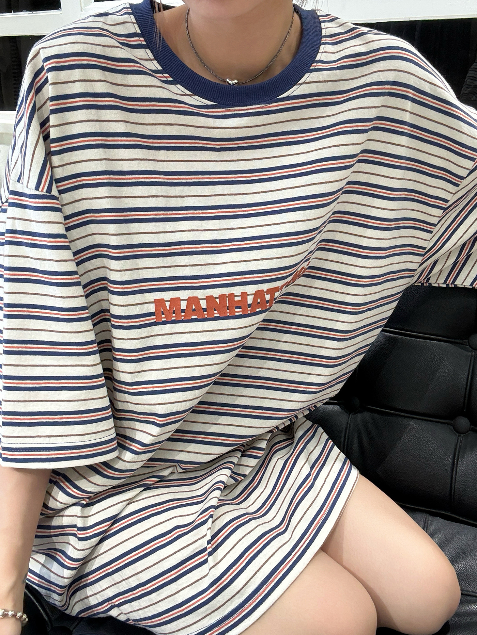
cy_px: 318
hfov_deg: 46.8
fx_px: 551
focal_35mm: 30
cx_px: 238
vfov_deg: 60.0
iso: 64
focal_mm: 2.69
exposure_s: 1/50
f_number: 1.9
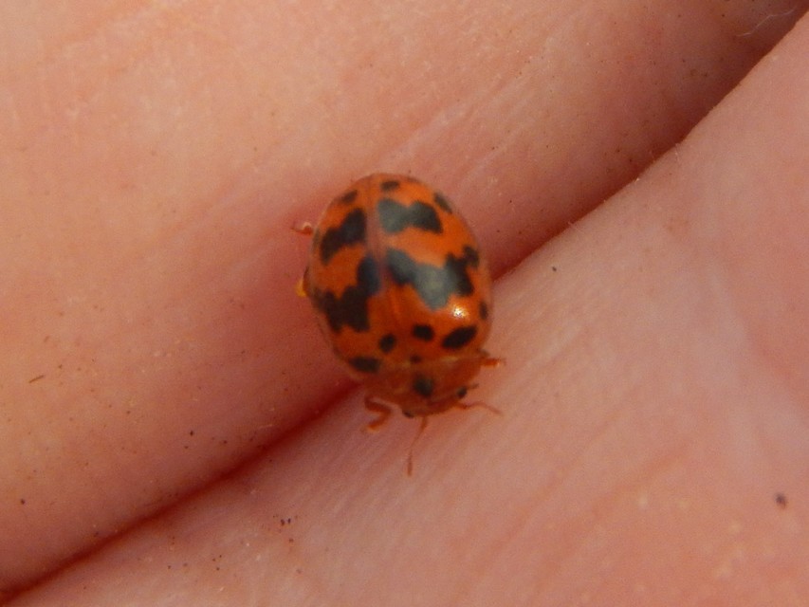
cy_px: 304
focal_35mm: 182
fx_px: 4254
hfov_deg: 10.9
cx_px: 404
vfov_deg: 8.2
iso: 250
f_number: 5.3
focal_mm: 32.8
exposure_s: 1/250
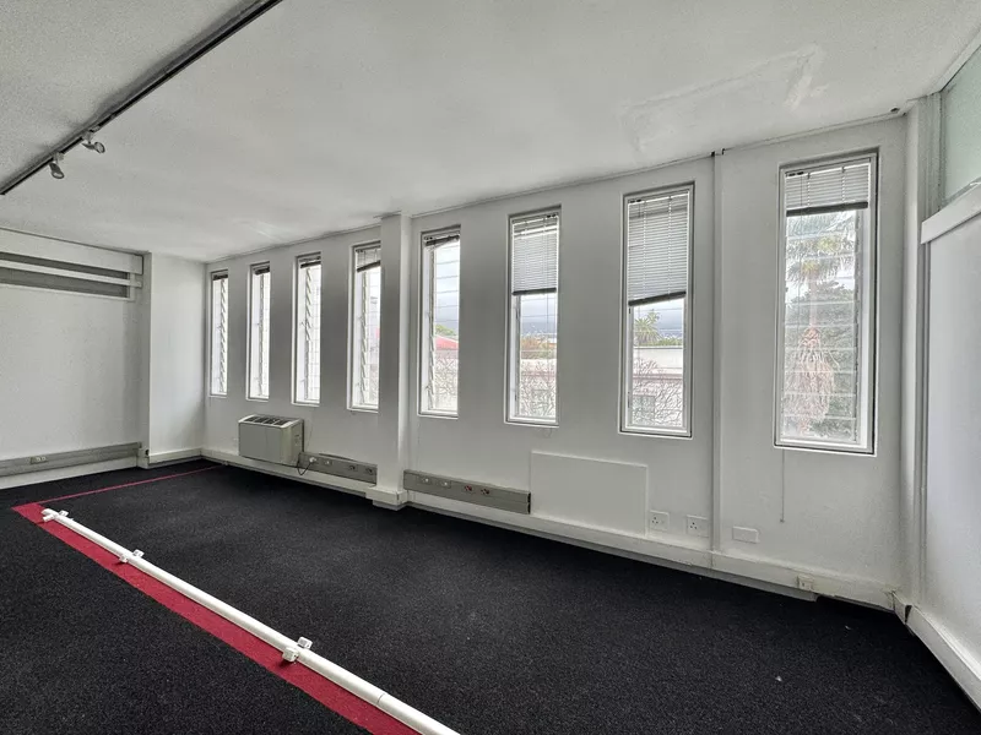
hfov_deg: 102.1
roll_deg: -0.6
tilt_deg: +0.3
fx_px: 397
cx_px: 490
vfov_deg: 85.7
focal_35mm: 14
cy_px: 368
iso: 80
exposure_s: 1/100
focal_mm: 2.22
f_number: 2.2
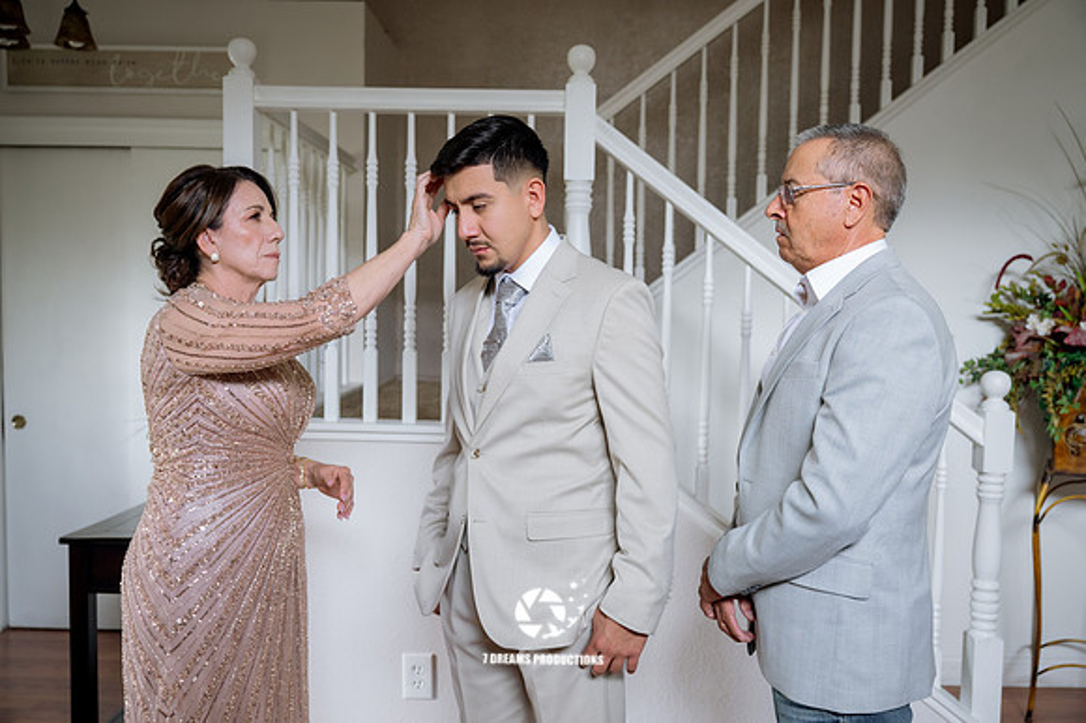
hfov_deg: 58.7
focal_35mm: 32
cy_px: 362
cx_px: 543
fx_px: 965
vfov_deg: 41.1
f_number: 3.2
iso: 800
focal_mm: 32
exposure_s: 1/100
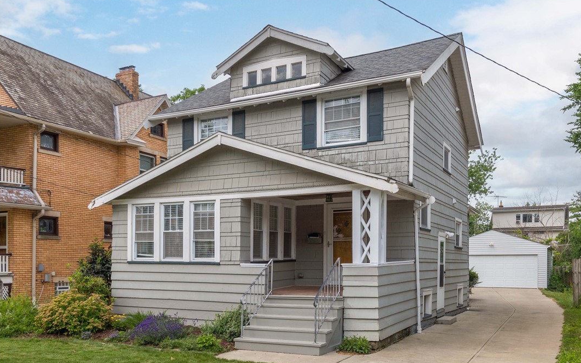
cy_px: 190
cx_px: 294
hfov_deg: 72.6
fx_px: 396
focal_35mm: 25
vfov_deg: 49.2
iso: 200
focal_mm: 24
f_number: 9
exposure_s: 1/400
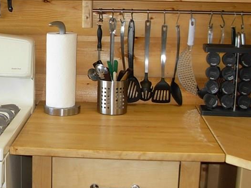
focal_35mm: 74
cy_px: 44
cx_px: 34
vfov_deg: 19.7
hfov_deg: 25.7
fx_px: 536
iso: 79
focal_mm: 6.3
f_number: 2.9
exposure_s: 1/22.6
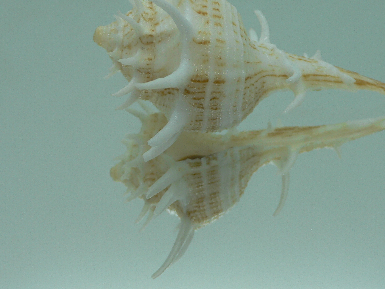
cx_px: 220
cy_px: 91
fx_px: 578
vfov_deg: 27.8
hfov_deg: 36.7
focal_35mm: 52
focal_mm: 4.6
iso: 80
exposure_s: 1/80
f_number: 2.8
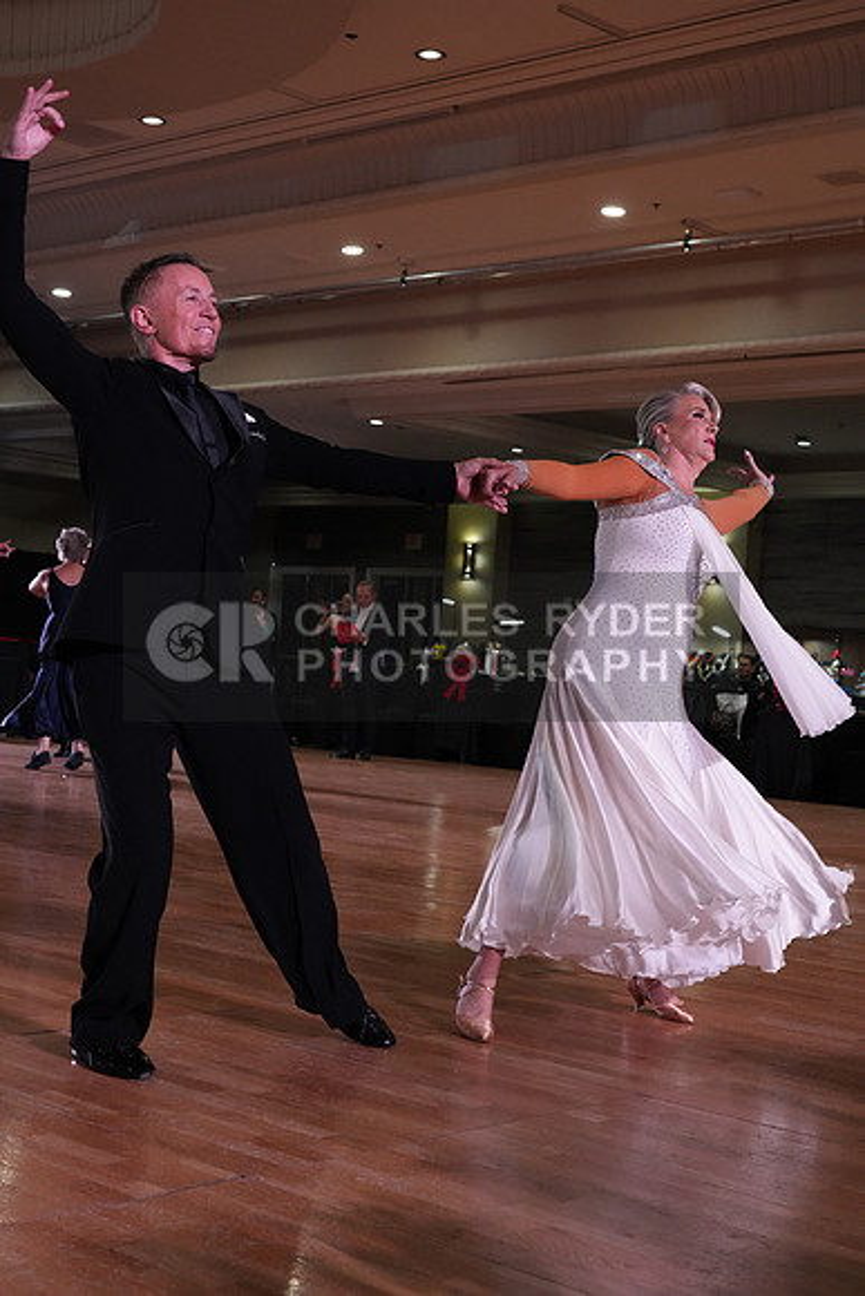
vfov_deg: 40.3
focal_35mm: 49
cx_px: 432
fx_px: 1765
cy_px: 648
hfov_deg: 27.5
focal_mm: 49
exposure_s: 1/320
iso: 5000
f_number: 7.1
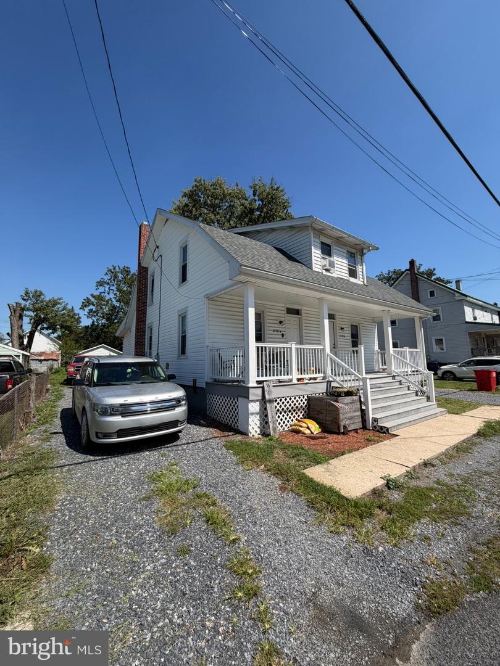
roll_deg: +0.5
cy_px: 333
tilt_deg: +8.3
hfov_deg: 85.7
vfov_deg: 102.1
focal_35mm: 14
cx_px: 250
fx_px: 270
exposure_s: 1/830
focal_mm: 2.22
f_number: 2.2
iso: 25
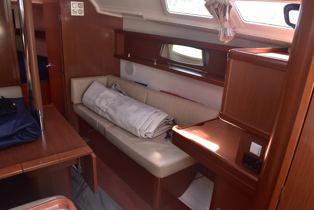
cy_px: 105
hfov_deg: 67.3
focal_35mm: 27
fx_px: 236
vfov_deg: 48.0
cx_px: 157
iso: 1000
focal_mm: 18
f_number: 8
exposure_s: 1/60
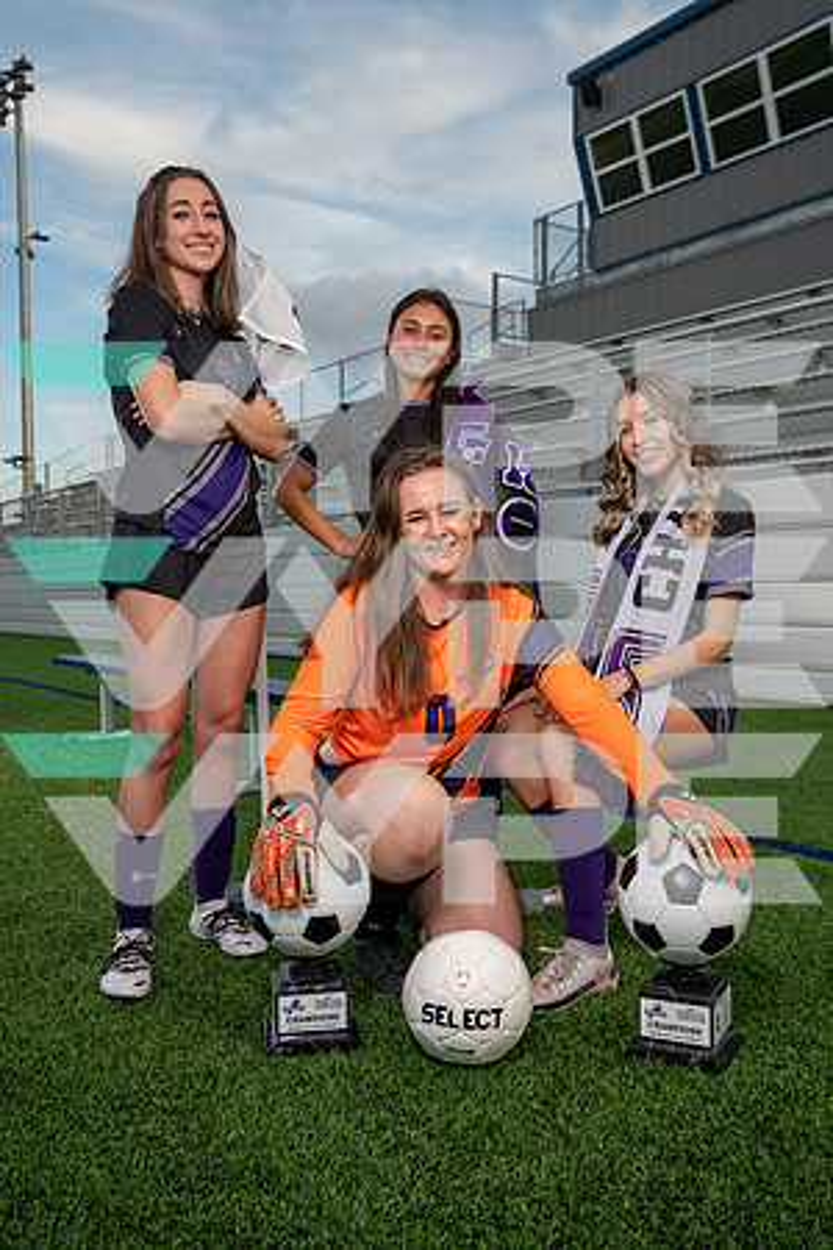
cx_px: 416
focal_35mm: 32
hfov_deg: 41.1
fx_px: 1111
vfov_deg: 58.7
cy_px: 625
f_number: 5
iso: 320
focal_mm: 32
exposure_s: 1/400
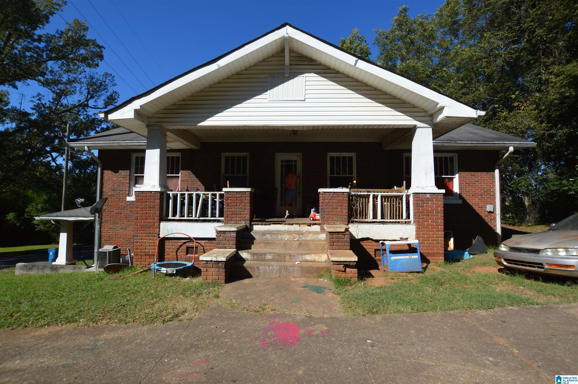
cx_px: 289
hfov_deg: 100.4
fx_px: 241
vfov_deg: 77.2
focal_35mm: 15
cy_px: 192
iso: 100
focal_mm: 10
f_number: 9
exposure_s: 1/320
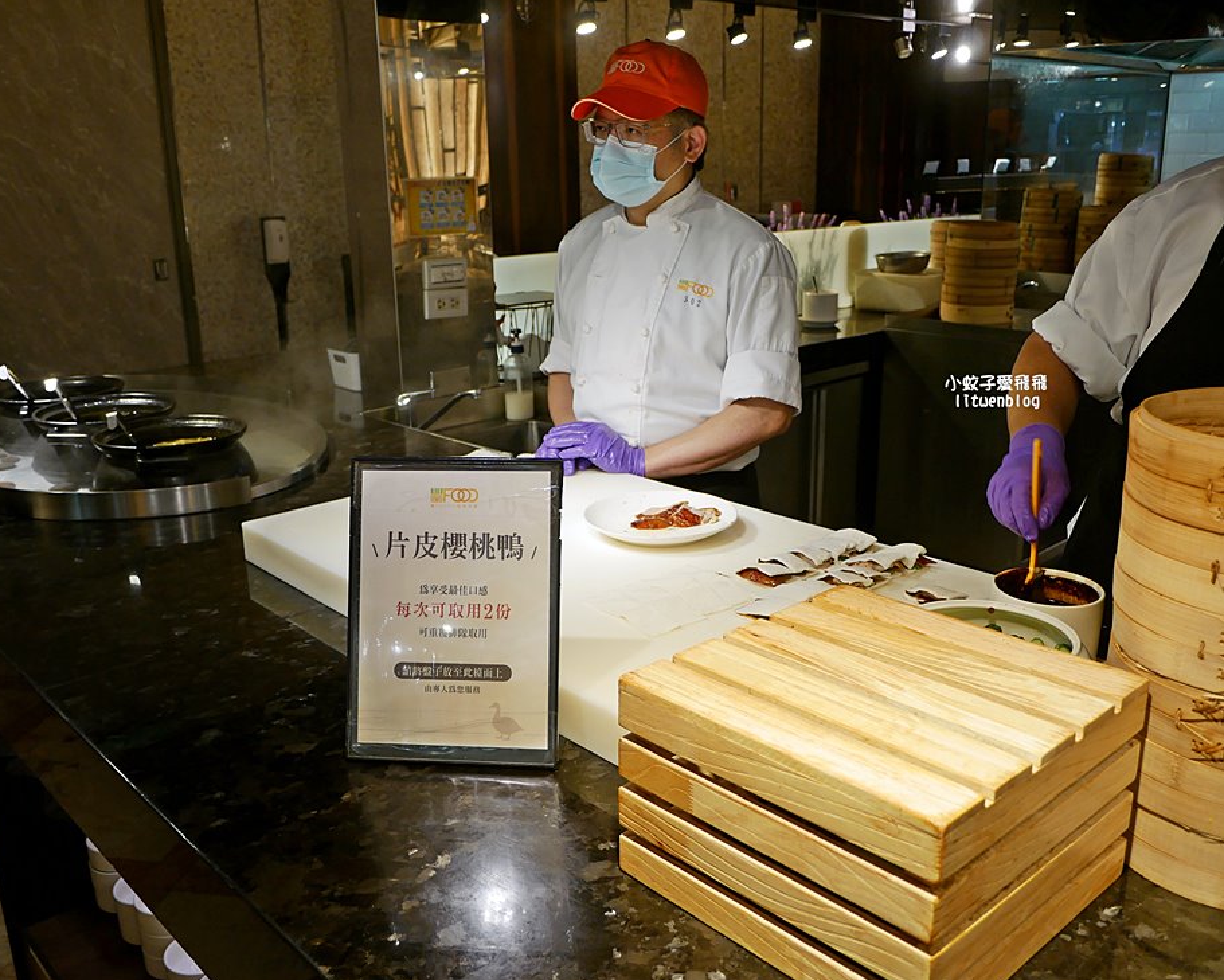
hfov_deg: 58.8
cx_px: 613
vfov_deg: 48.5
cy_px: 502
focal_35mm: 30
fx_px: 1087
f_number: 2.5
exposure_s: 1/80
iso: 200
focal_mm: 14
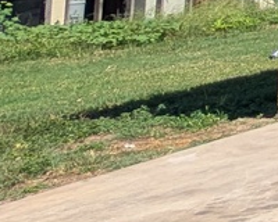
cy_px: -146
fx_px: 691
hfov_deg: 9.7
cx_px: 958
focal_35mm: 84
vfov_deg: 16.1
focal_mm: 2.02
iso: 51
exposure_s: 1/2660
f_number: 1.7
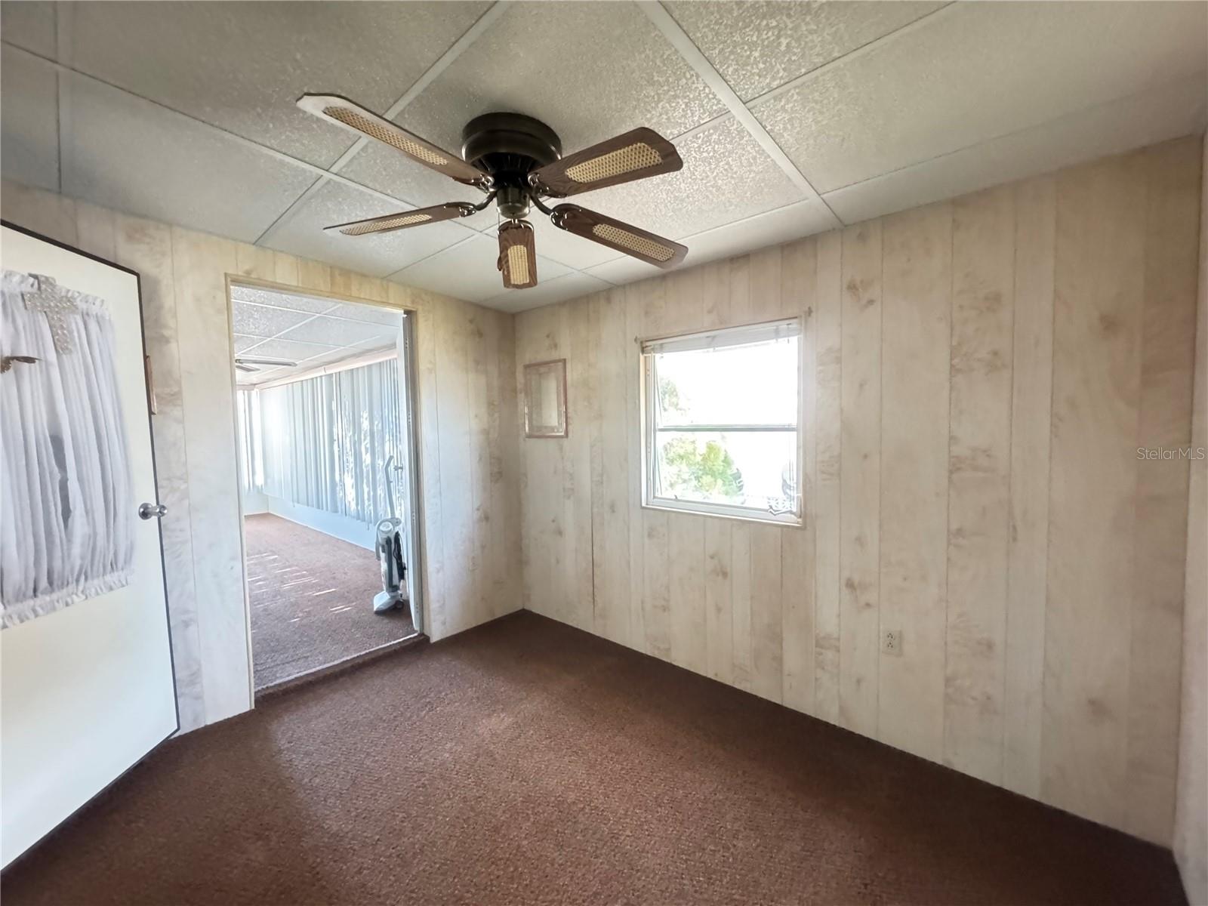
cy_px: 453
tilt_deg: -3.6
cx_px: 604
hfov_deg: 102.1
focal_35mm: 14
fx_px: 489
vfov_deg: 85.7
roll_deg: +1.5
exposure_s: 1/40
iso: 1600
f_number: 2.2
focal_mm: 2.22
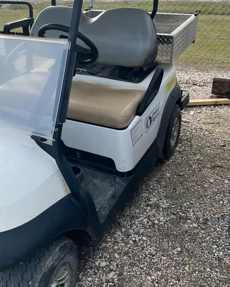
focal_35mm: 40
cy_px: 113
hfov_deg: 36.6
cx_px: 64
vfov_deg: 45.5
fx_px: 340
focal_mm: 5.1
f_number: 1.6
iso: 50
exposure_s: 1/1672
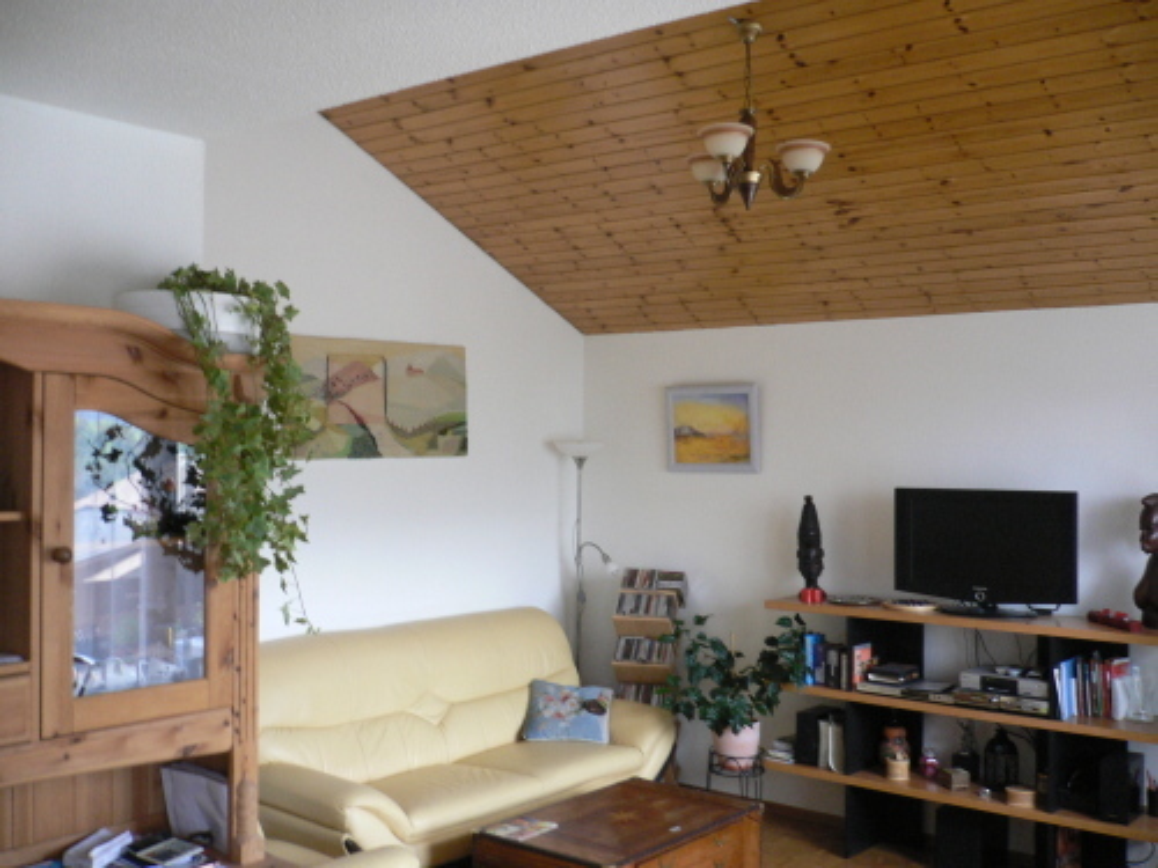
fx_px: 1171
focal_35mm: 35
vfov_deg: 40.7
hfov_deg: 52.6
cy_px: 434
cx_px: 579
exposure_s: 1/25
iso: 200
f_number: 2.8
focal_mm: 5.8
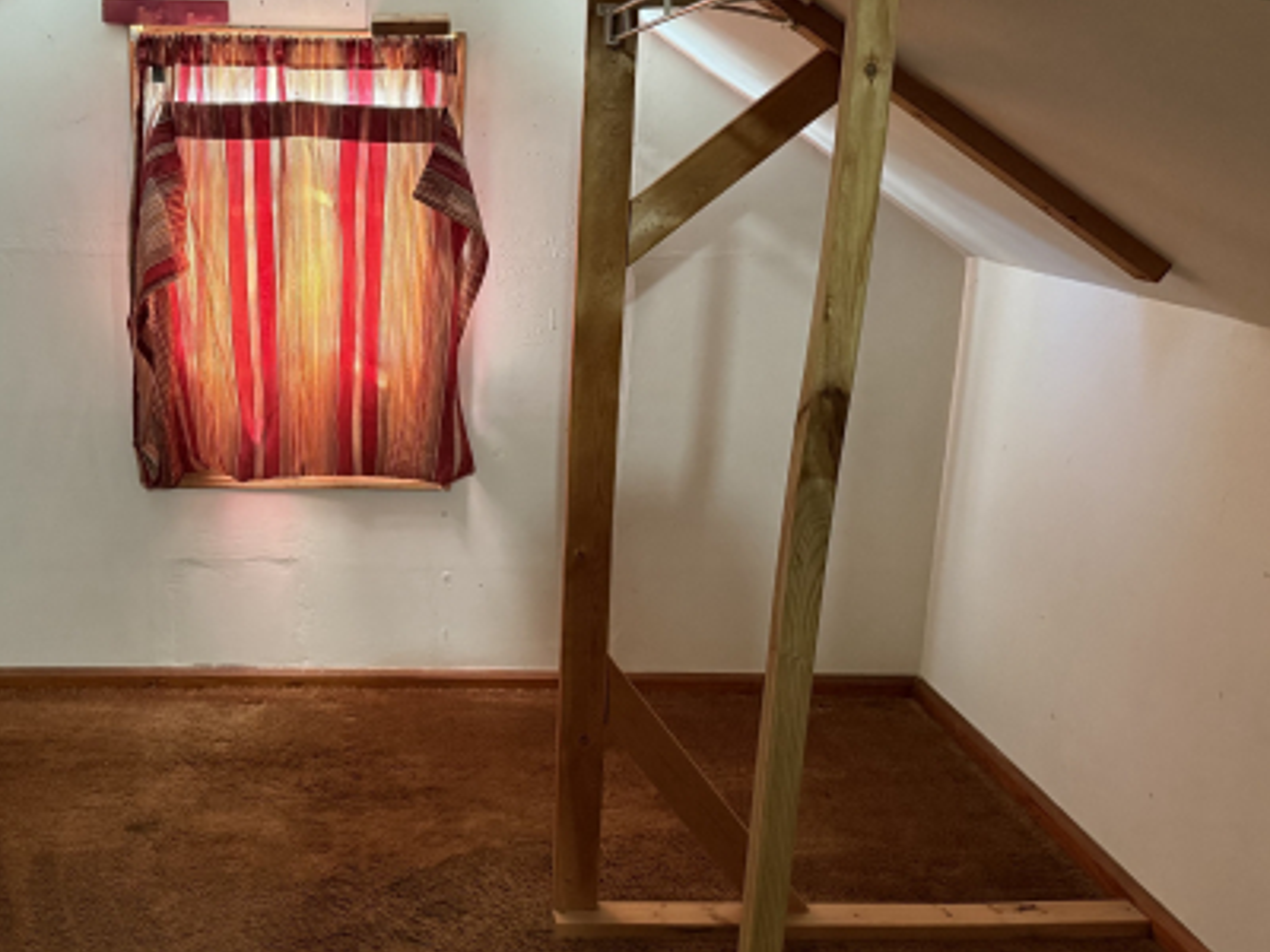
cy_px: 533
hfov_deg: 45.6
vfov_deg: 35.9
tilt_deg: -14.0
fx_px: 1468
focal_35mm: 40
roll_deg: -0.2
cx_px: 364
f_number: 1.78
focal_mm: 6.76
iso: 800
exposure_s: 1/51
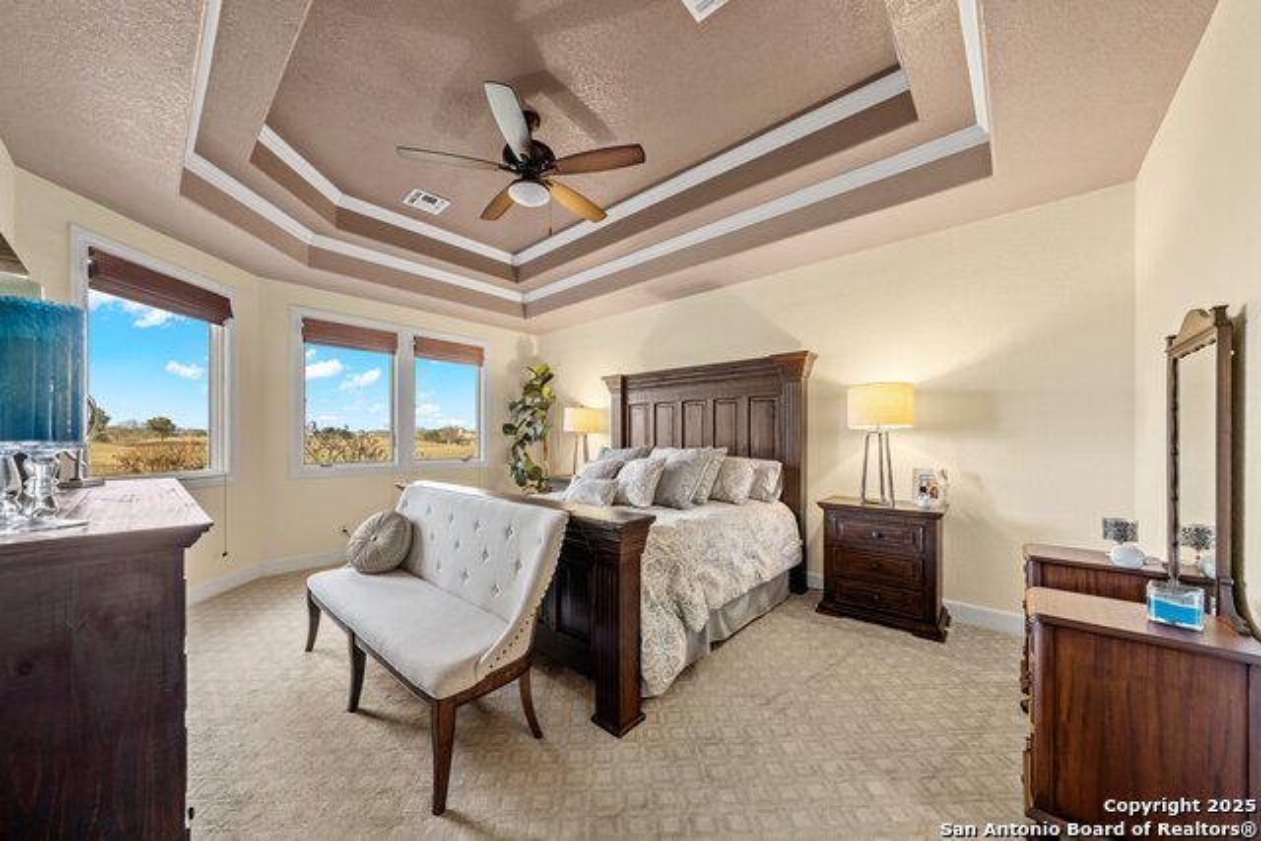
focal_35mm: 12
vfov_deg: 90.0
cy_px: 420
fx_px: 420
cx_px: 630
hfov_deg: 112.6
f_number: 7.1
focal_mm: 12
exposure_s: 1/10
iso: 100
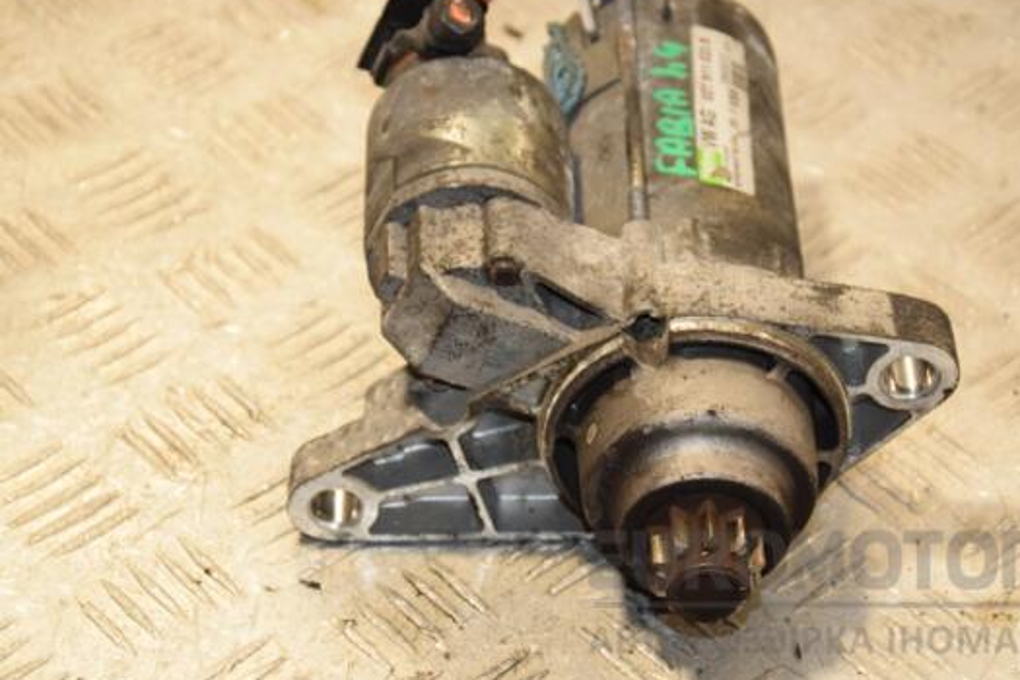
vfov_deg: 11.4
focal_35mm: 120
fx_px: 3400
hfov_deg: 17.1
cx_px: 552
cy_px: 301
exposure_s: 1/200
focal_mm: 70
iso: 800
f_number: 6.3
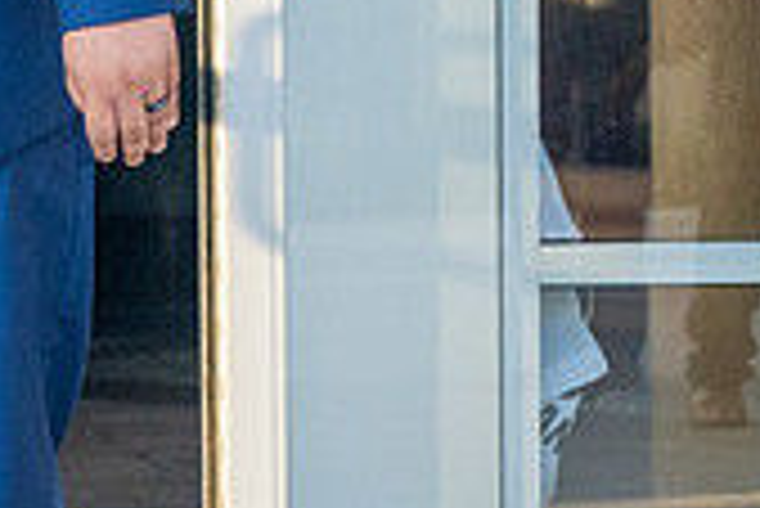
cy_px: 197
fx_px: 6402
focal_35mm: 303
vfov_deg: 4.5
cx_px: -712
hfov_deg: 6.6
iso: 2500
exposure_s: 1/3200
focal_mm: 64
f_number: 4
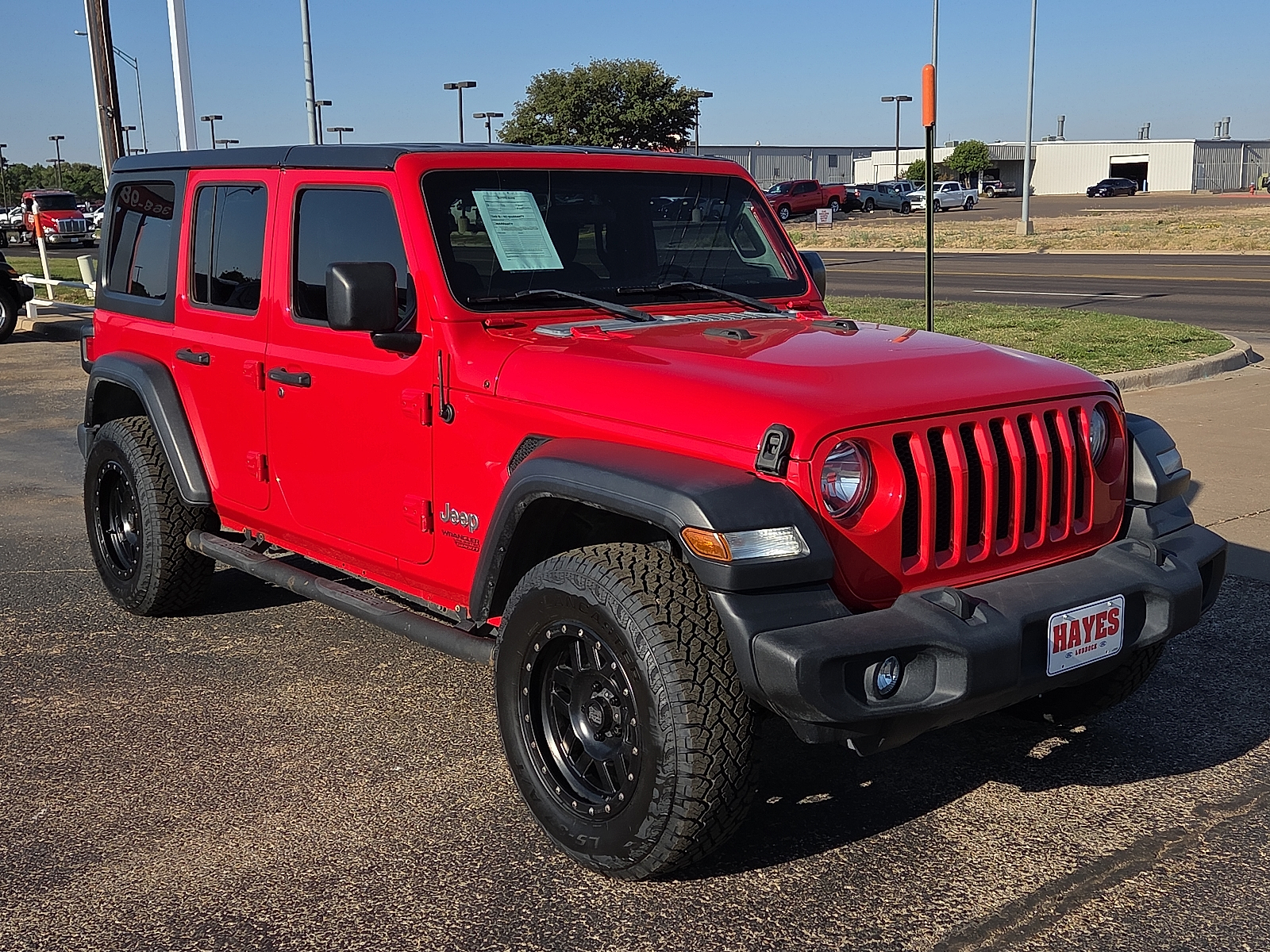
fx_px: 1431
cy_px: 476
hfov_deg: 47.9
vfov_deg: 36.8
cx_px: 635
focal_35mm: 39
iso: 77
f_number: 1.8
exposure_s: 1/10000
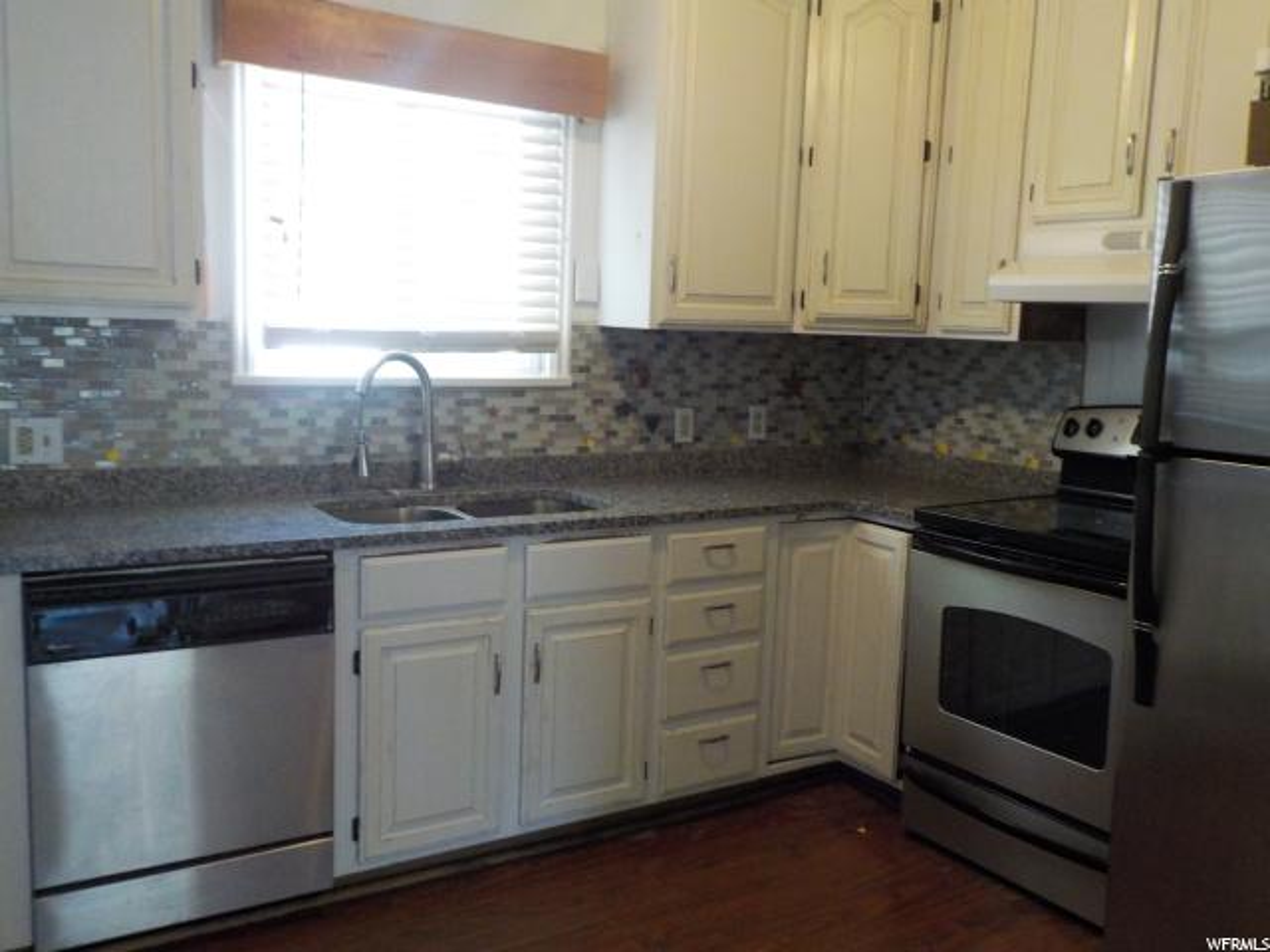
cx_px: 635
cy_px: 476
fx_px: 1101
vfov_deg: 46.8
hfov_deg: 60.0
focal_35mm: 30
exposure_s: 1/25
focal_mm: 4.1
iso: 400
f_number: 3.3
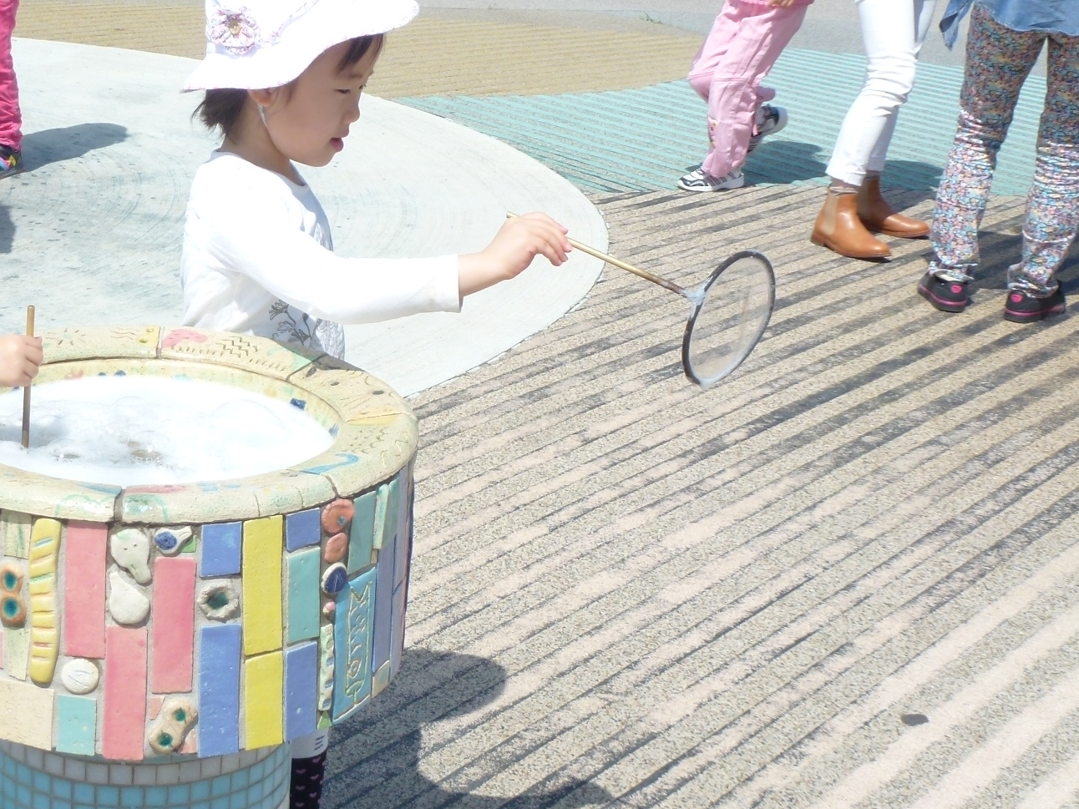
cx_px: 269
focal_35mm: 65
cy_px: 365
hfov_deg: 29.4
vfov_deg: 22.6
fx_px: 2026
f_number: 3.9
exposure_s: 1/1000
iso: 100
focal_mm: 7.4
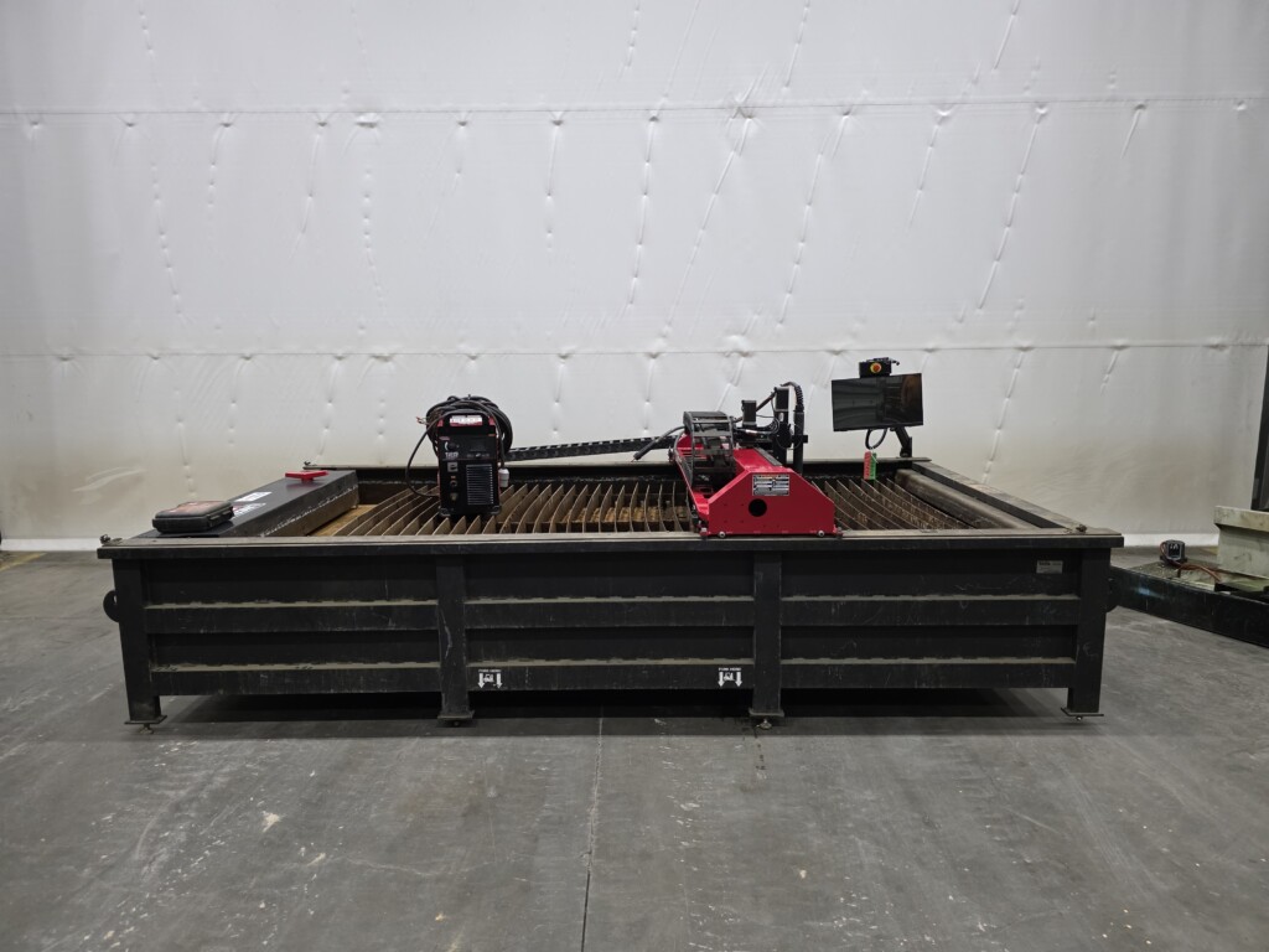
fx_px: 843
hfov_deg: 73.9
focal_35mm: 23
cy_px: 476
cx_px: 634
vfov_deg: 58.9
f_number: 1.7
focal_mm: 6.3
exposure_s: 1/120
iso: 800
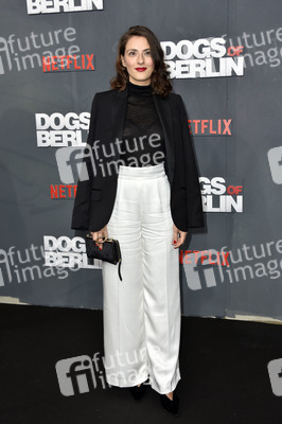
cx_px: 141
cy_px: 212
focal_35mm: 42
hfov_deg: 31.8
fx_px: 494
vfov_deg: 46.4
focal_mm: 42
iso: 250
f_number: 7.1
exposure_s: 1/200
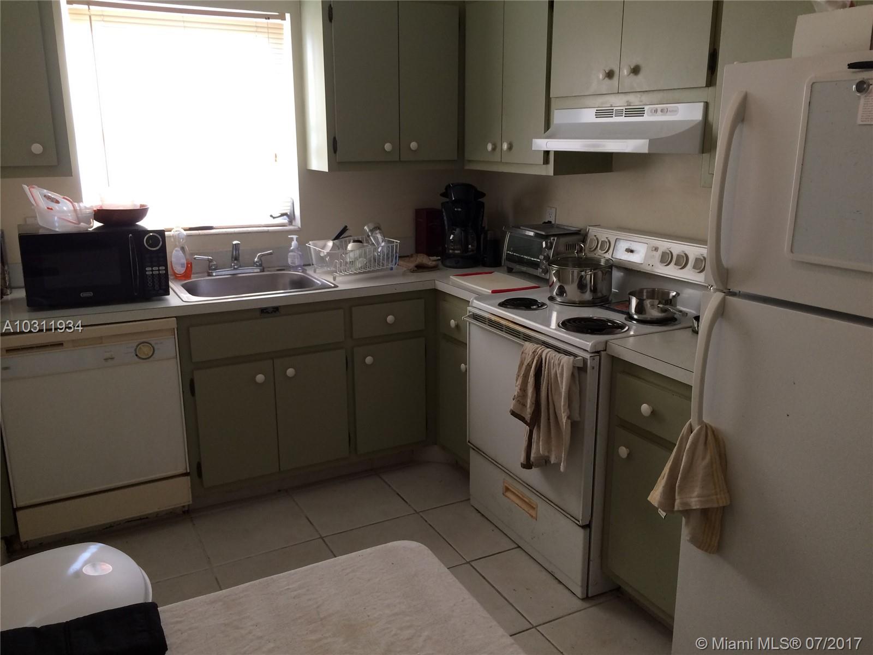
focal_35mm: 29
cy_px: 328
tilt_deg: -16.6
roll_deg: +0.3
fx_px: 731
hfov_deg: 61.7
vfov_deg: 48.2
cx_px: 436
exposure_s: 1/30
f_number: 2.2
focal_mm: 4.15
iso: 40
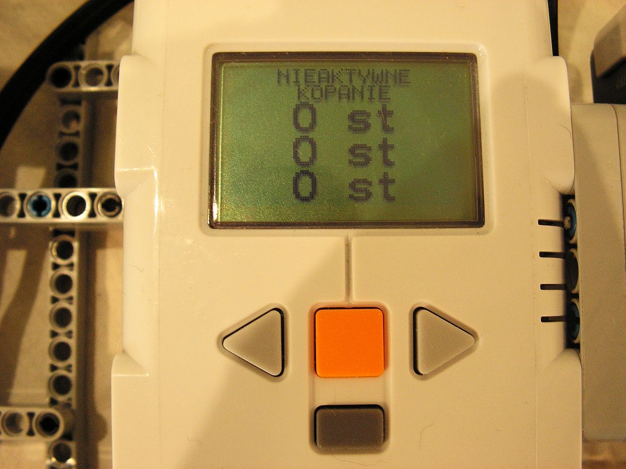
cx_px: 313
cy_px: 234
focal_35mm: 36
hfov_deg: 51.4
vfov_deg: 39.7
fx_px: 651
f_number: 3.2
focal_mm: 6
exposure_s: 1/40
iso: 100
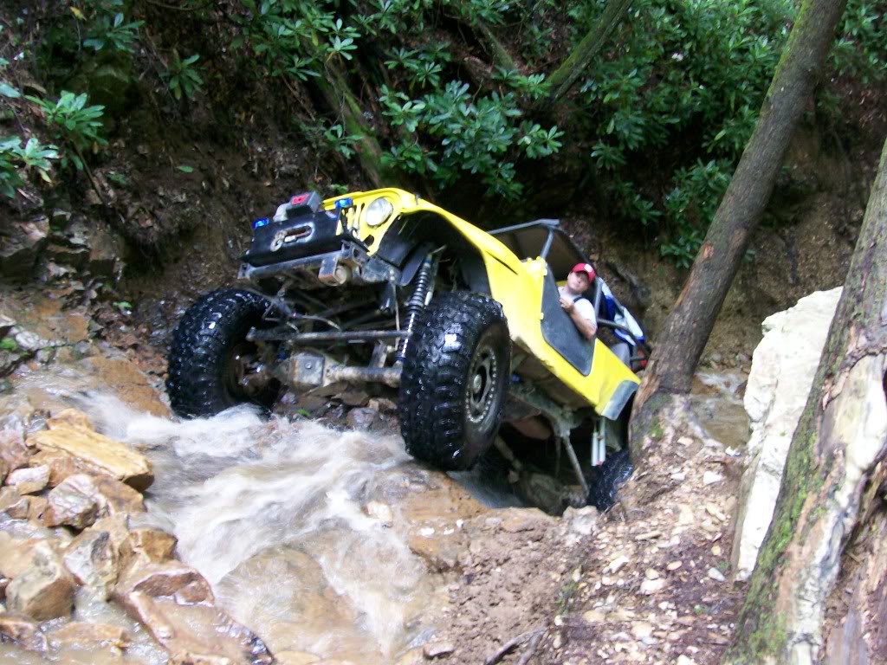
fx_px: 922
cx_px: 444
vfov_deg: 39.7
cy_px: 332
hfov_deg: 51.4
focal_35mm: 36
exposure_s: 1/13.1
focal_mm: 6
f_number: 2.7
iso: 160
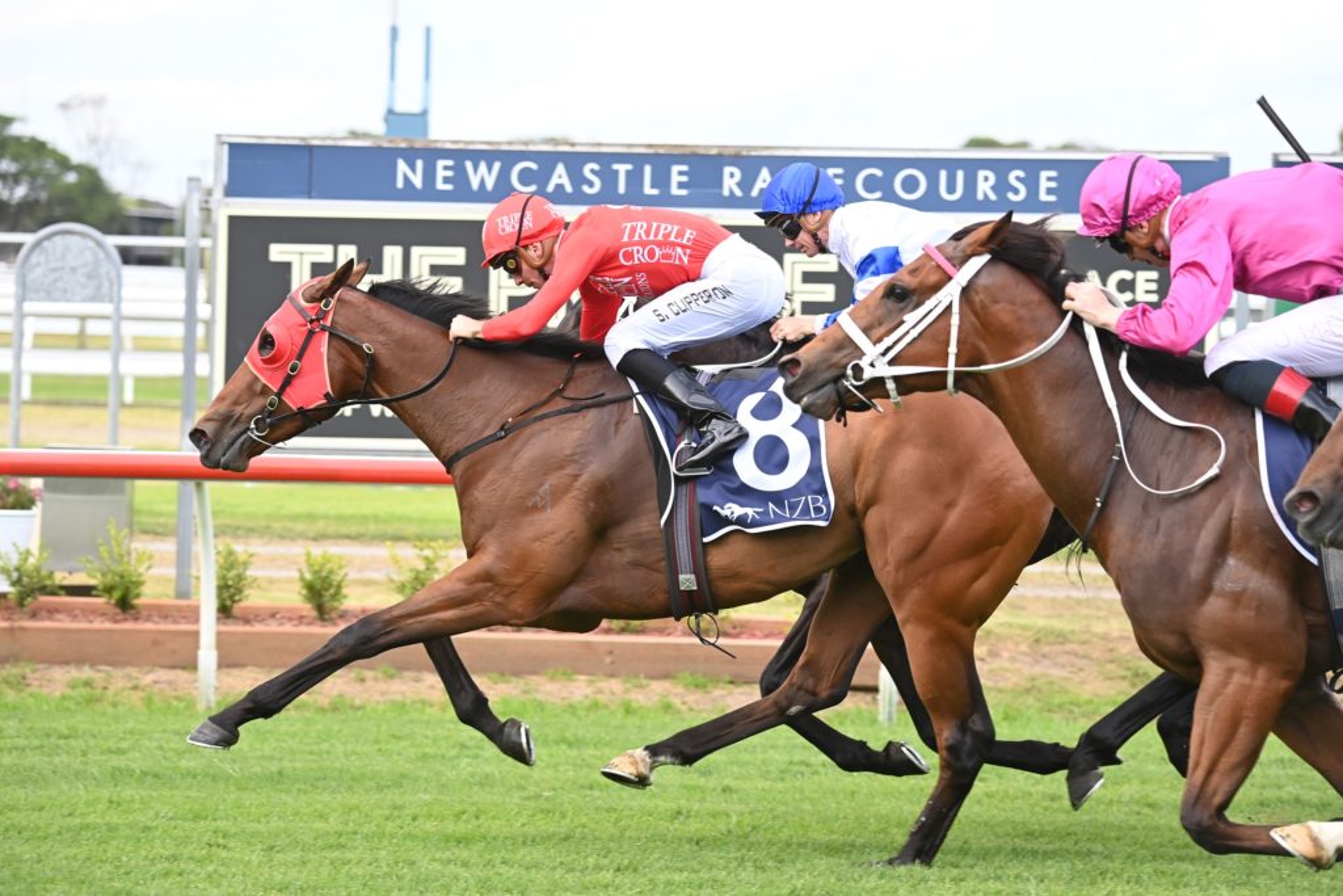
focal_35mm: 165
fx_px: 6156
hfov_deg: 12.5
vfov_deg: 8.3
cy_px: 448
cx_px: 672
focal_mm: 165
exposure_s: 1/1600
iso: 1800
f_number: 5
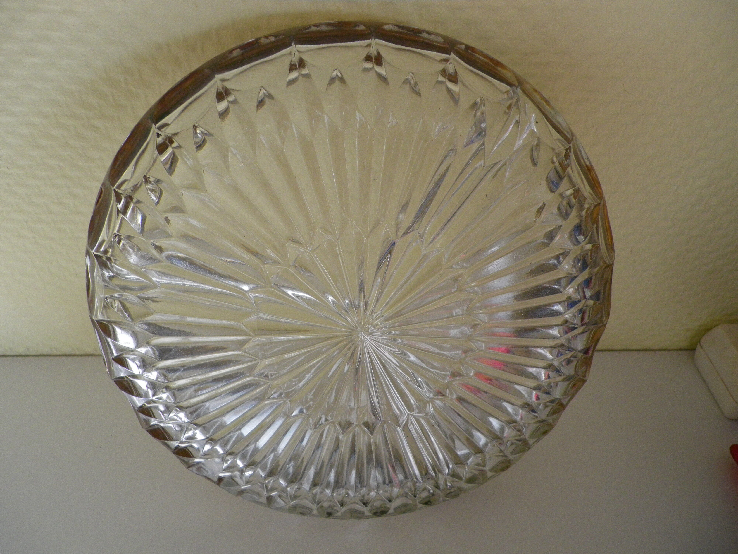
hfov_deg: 63.4
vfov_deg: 49.7
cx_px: 369
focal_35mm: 28
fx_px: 597
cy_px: 277
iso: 125
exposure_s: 1/60
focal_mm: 4.9
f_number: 2.6
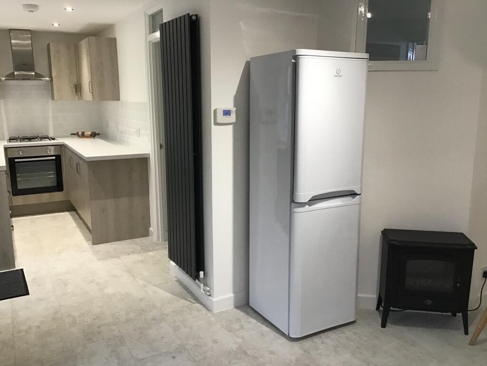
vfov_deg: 45.4
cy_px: 183
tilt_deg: -11.4
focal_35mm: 31
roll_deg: +1.0
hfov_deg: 58.4
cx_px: 244
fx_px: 436
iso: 50
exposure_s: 1/33
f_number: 2.4
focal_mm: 3.3
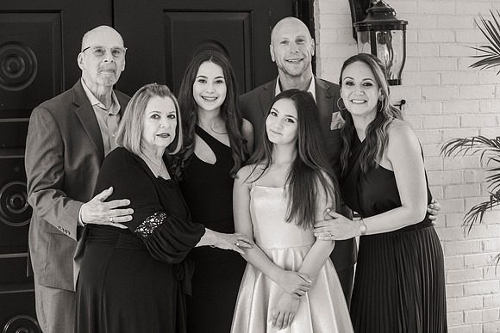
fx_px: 1206
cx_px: 265
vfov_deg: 15.8
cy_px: 157
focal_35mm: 87
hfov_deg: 23.4
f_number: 4.5
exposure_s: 1/160
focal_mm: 82
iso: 1600
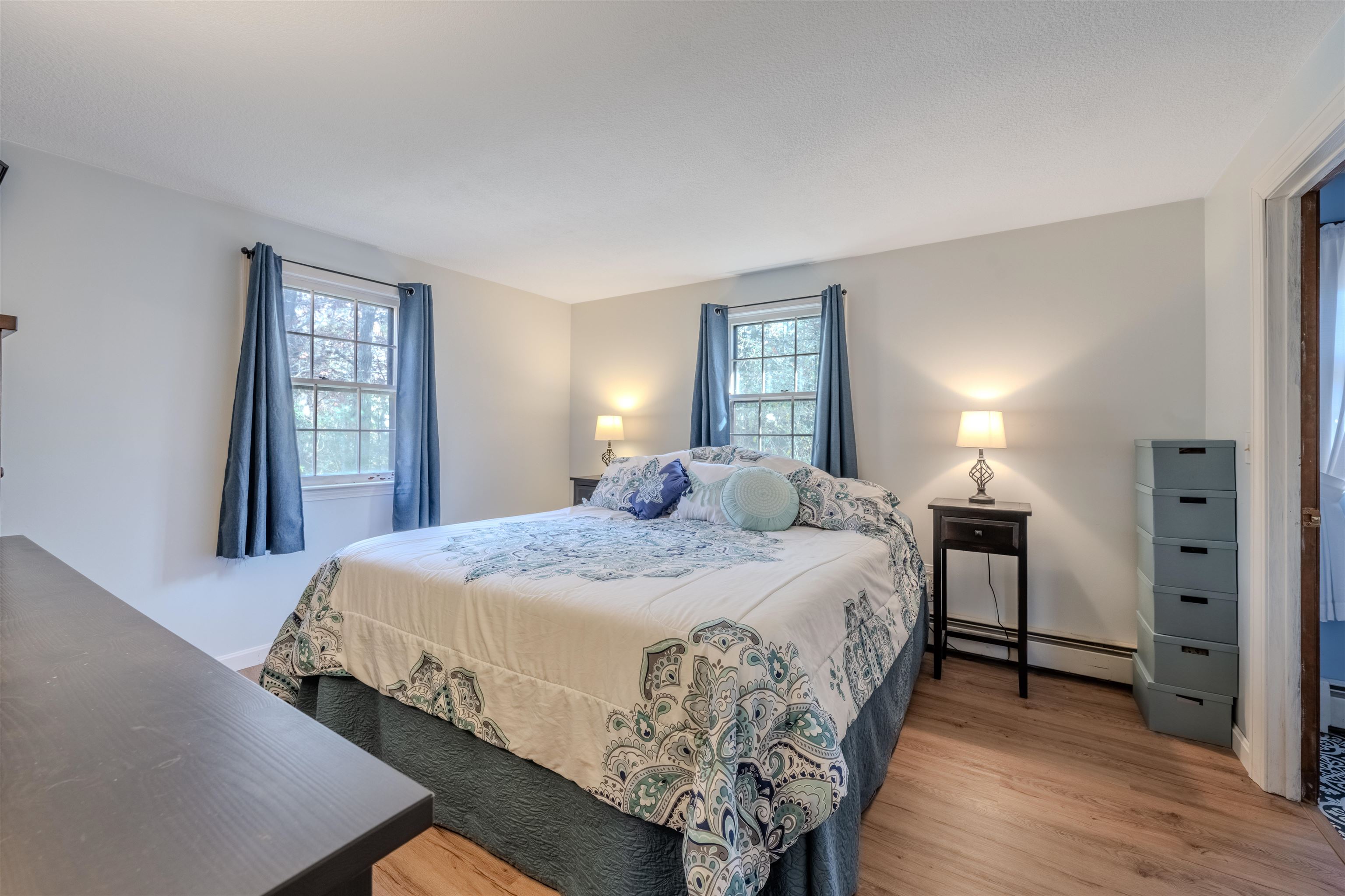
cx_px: 672
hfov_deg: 104.3
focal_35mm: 14
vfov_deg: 81.2
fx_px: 523
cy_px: 448
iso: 400
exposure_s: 1/125
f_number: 8
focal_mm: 14
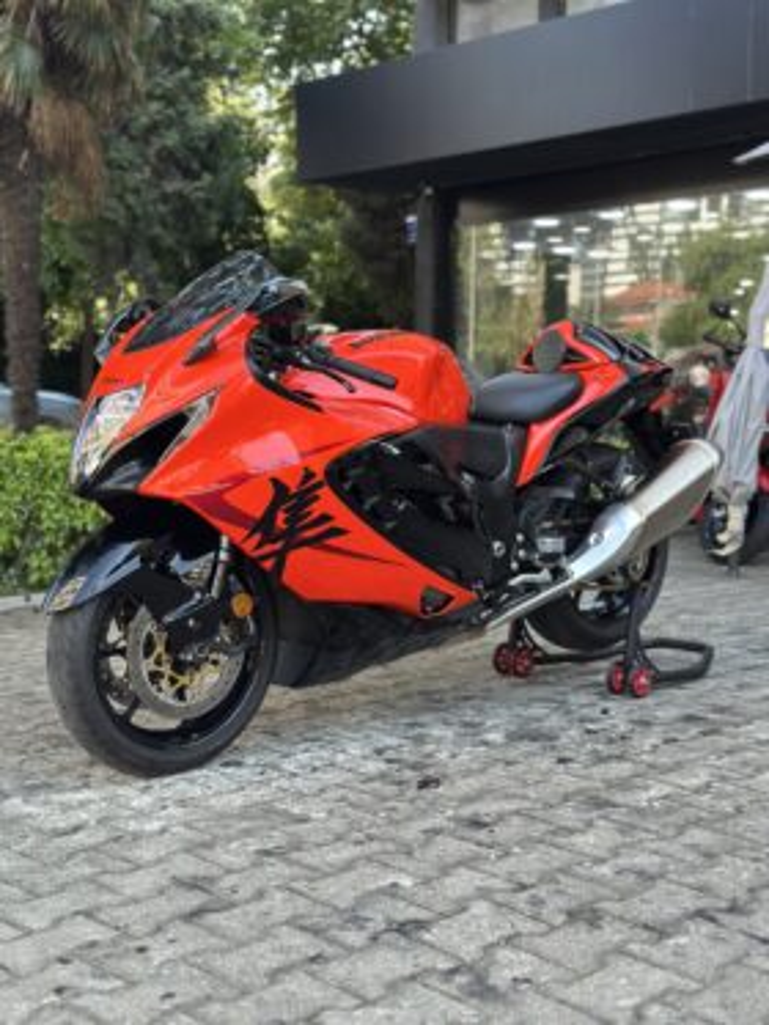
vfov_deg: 39.6
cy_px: 512
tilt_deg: -3.6
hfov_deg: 30.3
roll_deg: -1.0
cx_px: 384
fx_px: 1421
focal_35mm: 48
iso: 80
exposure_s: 1/337
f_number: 1.78
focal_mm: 6.86
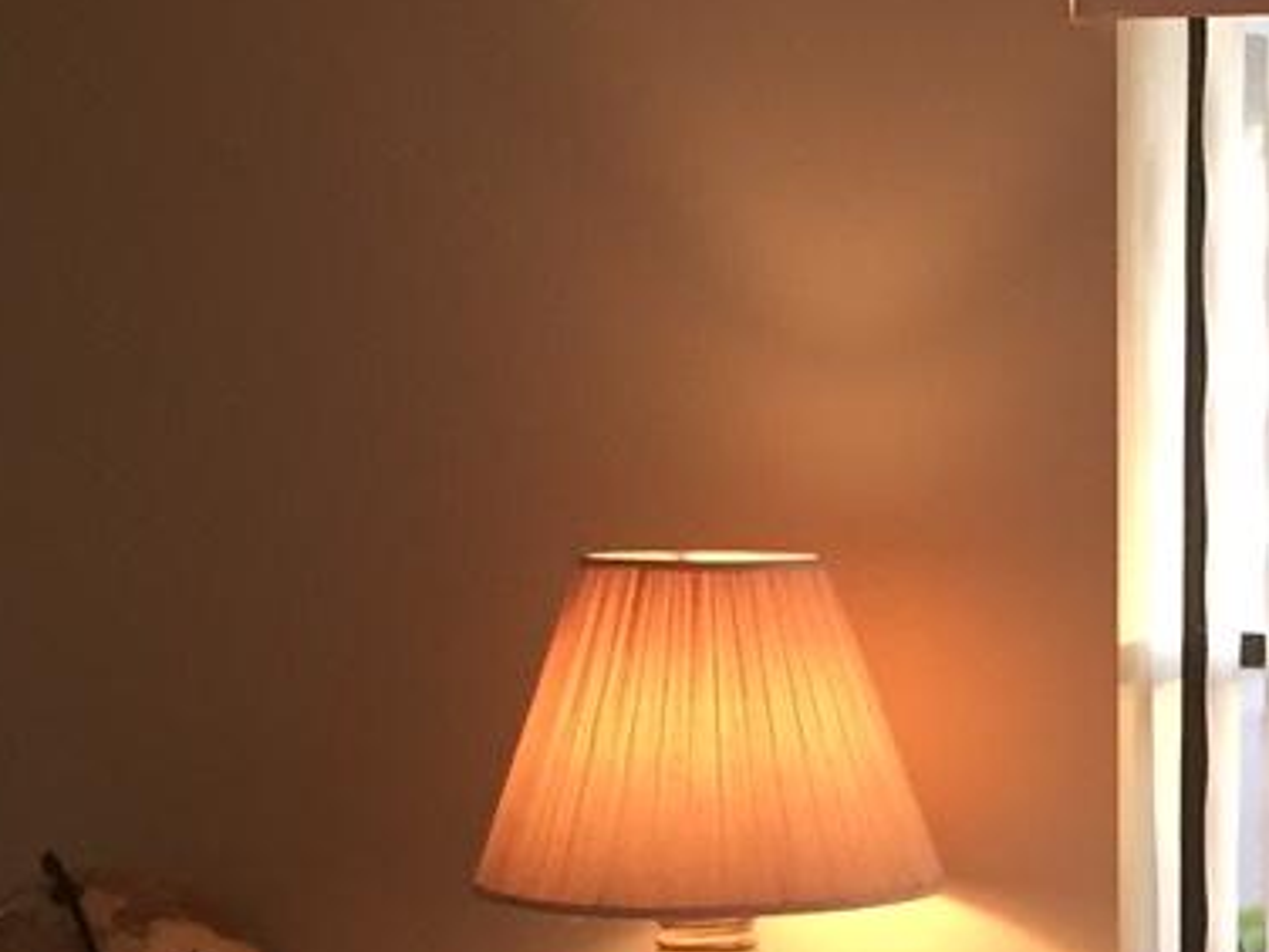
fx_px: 4619
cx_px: 1488
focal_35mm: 126
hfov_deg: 15.1
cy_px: 1340
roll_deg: -1.2
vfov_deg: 11.4
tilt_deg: -11.9
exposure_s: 1/30
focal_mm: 4.15
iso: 50
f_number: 2.2
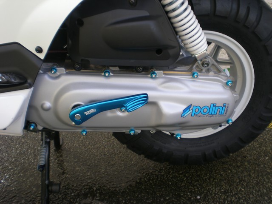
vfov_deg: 32.9
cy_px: 102
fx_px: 346
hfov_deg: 42.9
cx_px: 136
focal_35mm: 44
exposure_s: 1/106
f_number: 3.5
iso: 50
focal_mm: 7.4
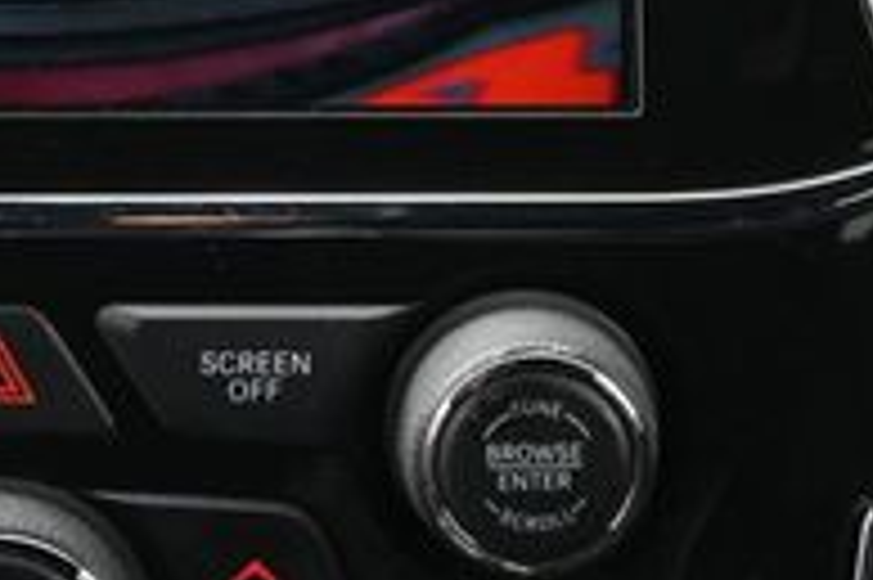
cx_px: -14
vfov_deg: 5.5
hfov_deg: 8.3
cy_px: -252
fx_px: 6009
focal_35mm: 248
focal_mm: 50
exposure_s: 1/125
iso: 1250
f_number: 6.3
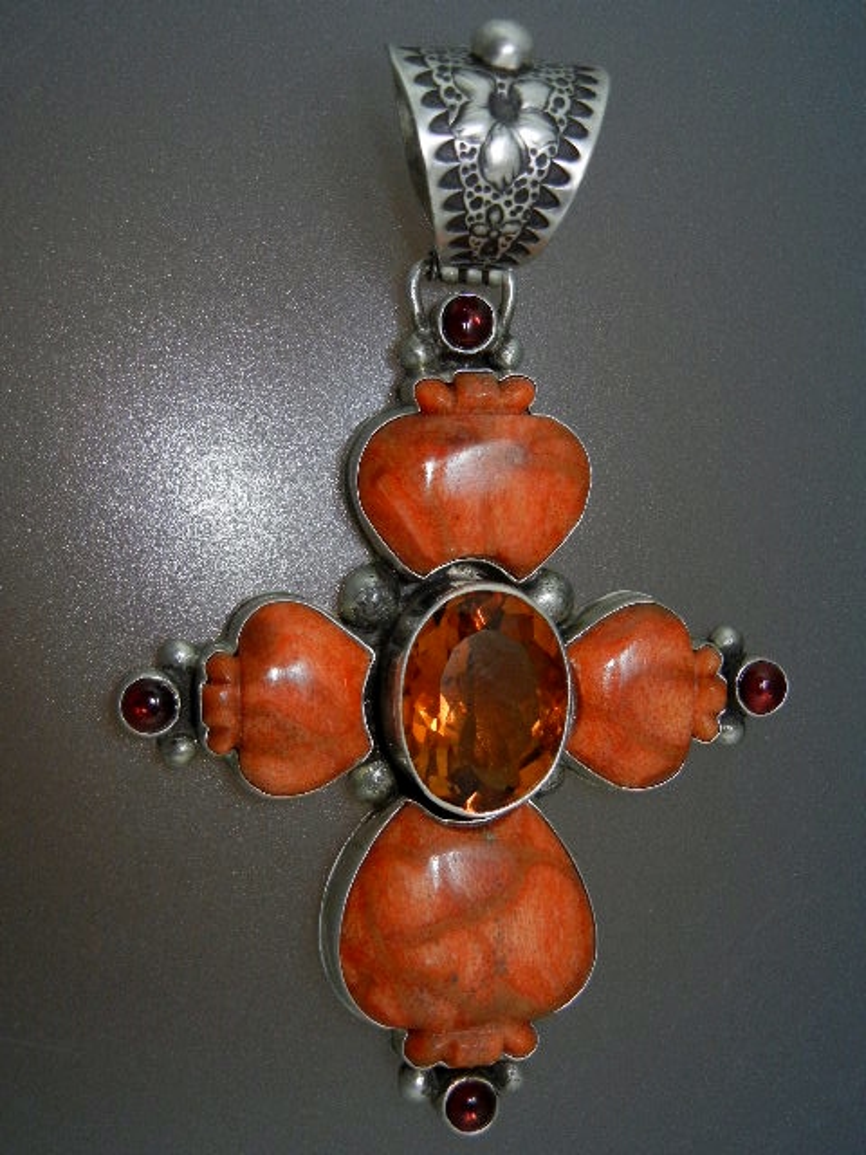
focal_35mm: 45
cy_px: 578
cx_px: 433
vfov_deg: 42.1
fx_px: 1501
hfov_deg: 32.2
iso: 523
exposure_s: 1/30
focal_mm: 8.1
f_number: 7.6
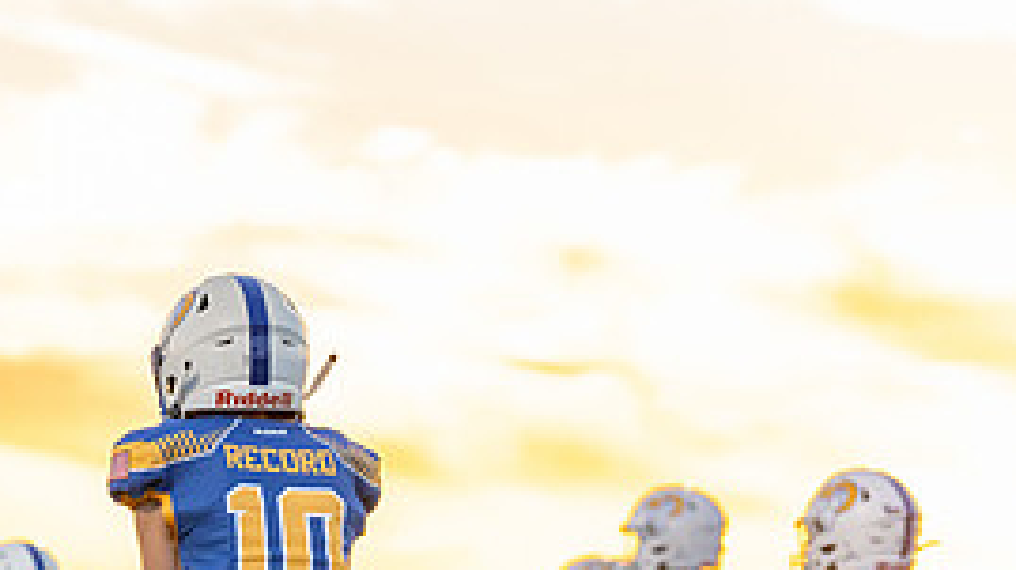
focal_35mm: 307
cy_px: 789
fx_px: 8267
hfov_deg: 7.0
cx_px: 310
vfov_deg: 3.9
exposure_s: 1/2000
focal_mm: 106
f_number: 2.8
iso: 1250
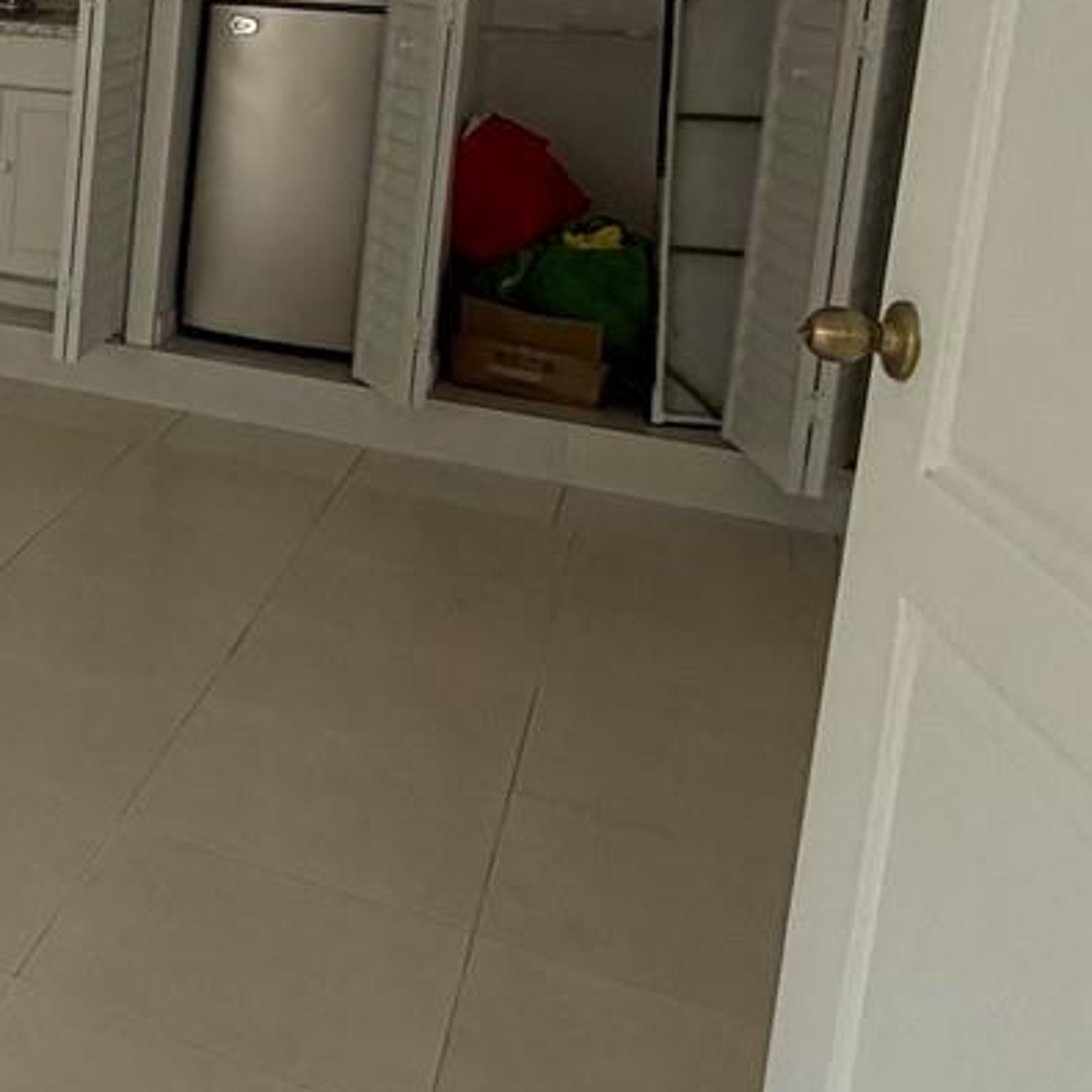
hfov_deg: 25.7
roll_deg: -1.3
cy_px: 113
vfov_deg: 32.4
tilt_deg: -6.3
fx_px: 1785
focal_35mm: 50
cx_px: -535
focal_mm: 2.22
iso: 100
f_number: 2.2
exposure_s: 1/121
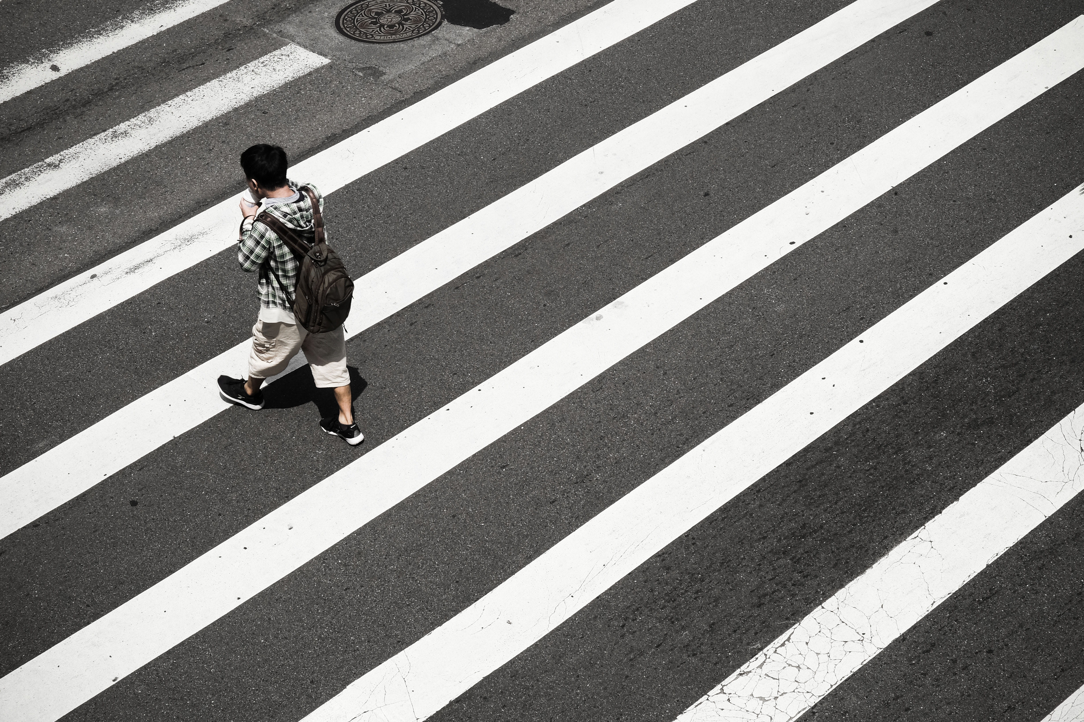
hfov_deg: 25.7
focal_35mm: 79
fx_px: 2379
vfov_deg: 17.3
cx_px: 542
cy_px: 361
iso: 400
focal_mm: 52.7
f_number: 16
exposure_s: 1/350
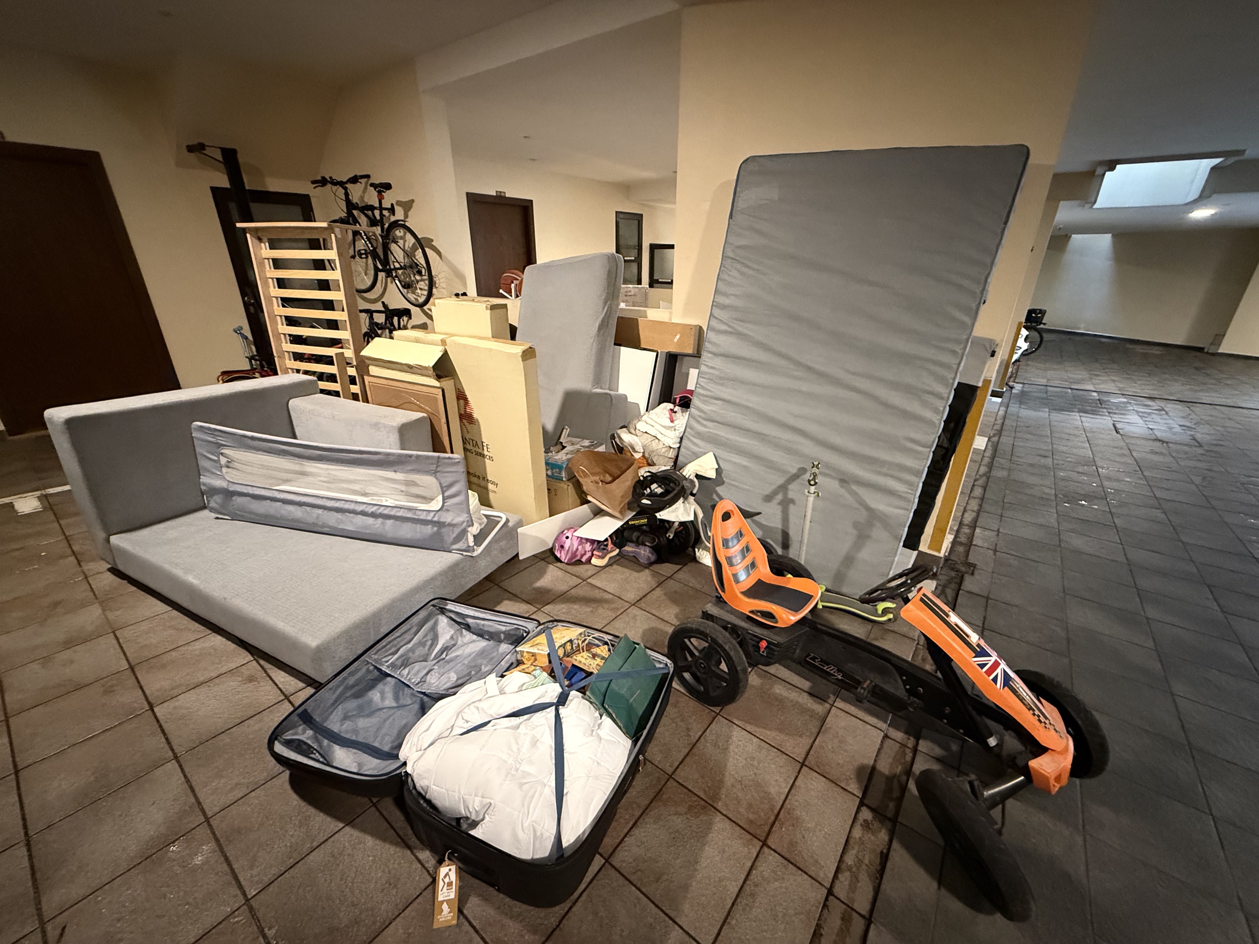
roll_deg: -0.3
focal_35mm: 14
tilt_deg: -22.9
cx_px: 630
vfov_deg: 85.7
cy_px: 472
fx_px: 509
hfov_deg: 102.1
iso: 1000
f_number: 2.2
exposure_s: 1/33
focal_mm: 2.22
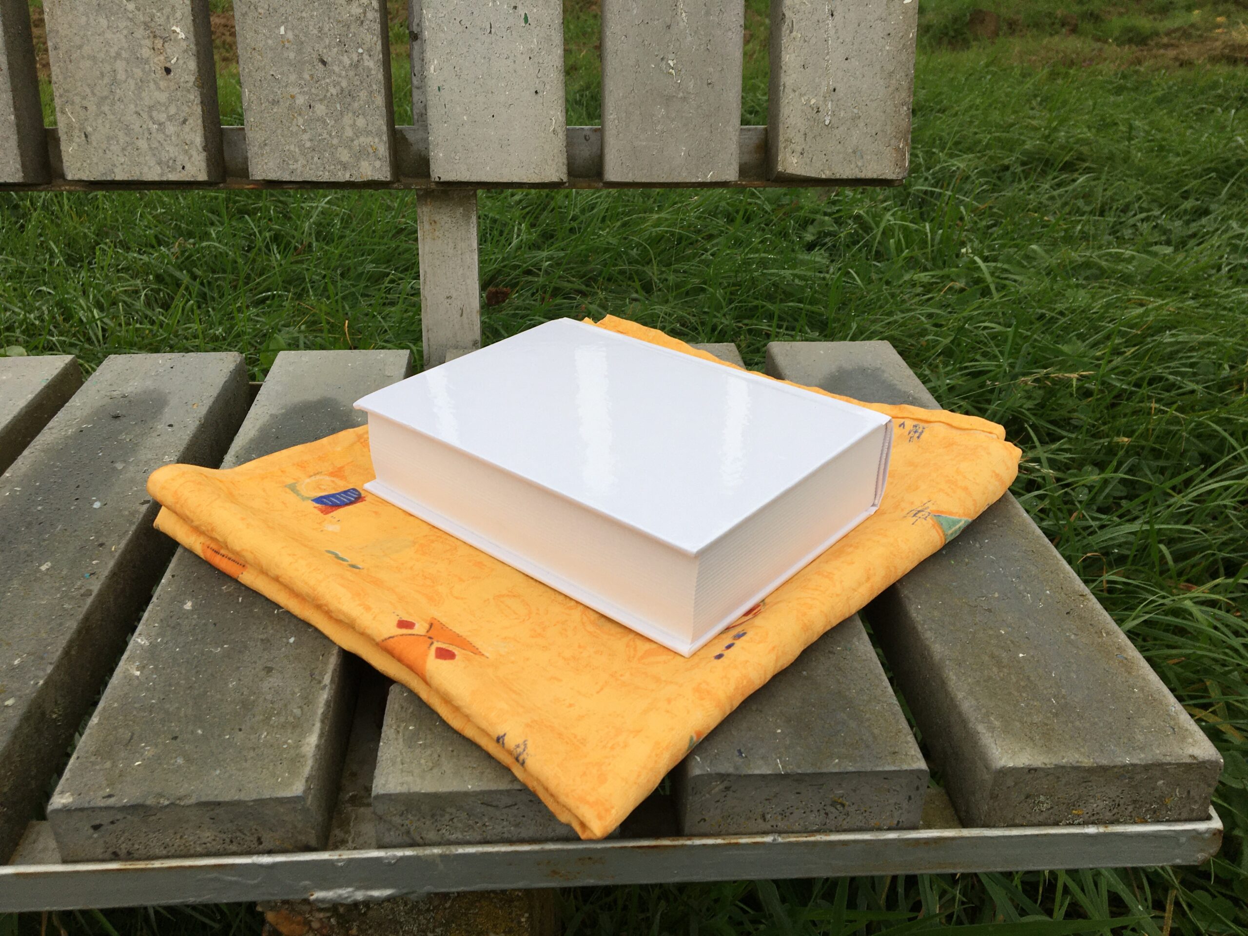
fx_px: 1046
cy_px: 468
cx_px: 624
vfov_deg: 48.2
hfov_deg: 61.7
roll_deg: +0.3
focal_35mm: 29
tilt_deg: -30.3
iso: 25
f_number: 2.2
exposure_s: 1/306
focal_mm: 4.15
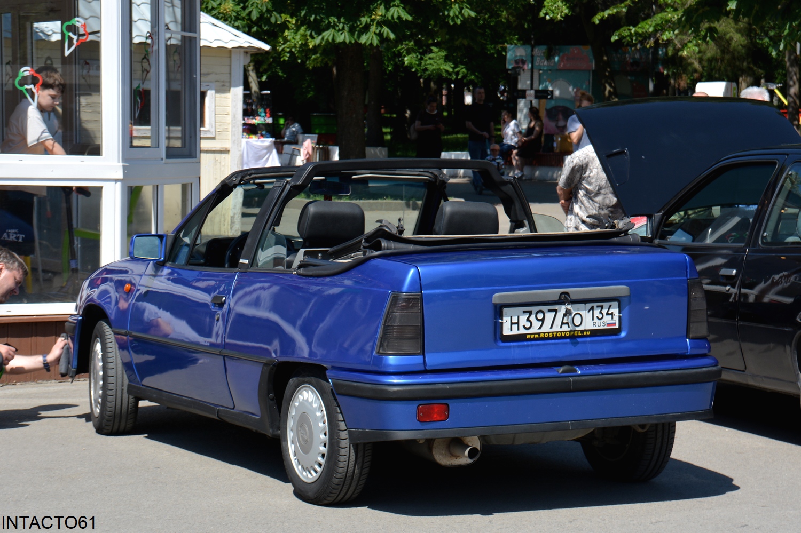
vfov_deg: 14.7
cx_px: 400
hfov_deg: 21.9
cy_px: 266
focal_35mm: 93
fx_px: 2068
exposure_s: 1/250
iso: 125
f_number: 8
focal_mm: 62
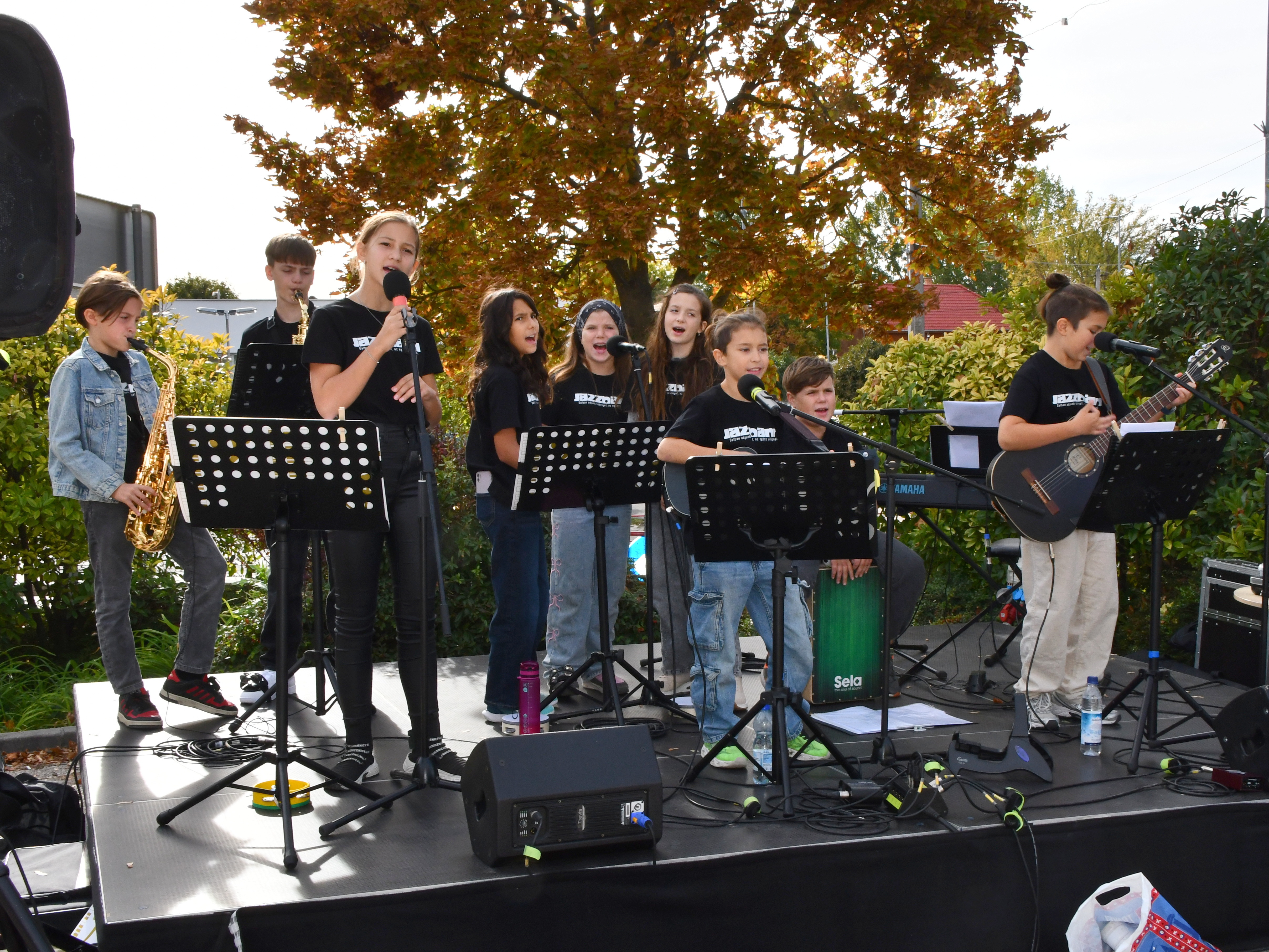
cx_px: 698
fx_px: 1503
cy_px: 483
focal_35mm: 41
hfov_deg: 45.7
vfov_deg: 35.1
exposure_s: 1/250
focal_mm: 25
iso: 800
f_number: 20
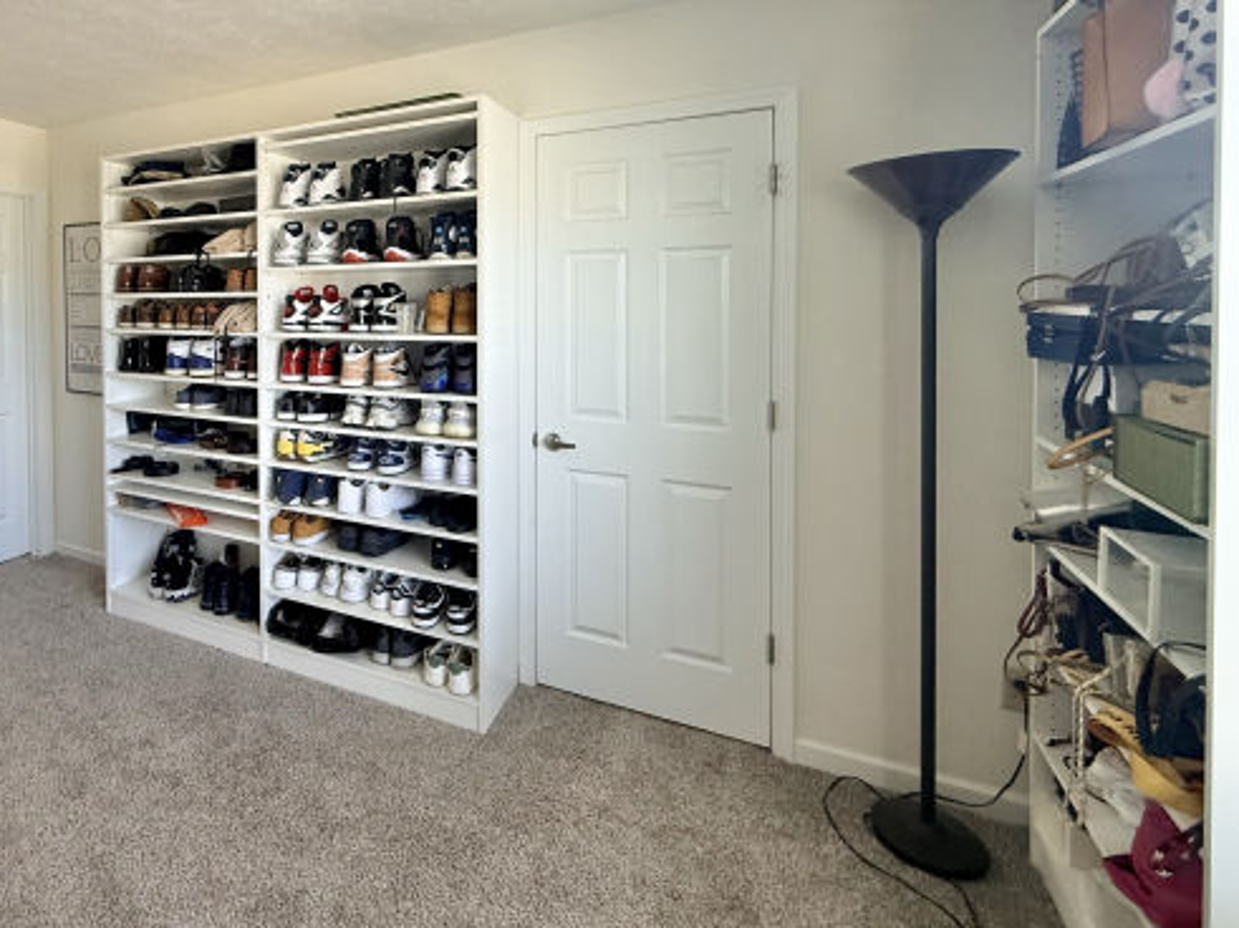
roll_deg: +1.7
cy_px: 308
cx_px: 402
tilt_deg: +0.9
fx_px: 680
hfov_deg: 81.5
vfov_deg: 66.8
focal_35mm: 19
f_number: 2.2
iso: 200
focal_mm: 2.22
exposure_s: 1/120
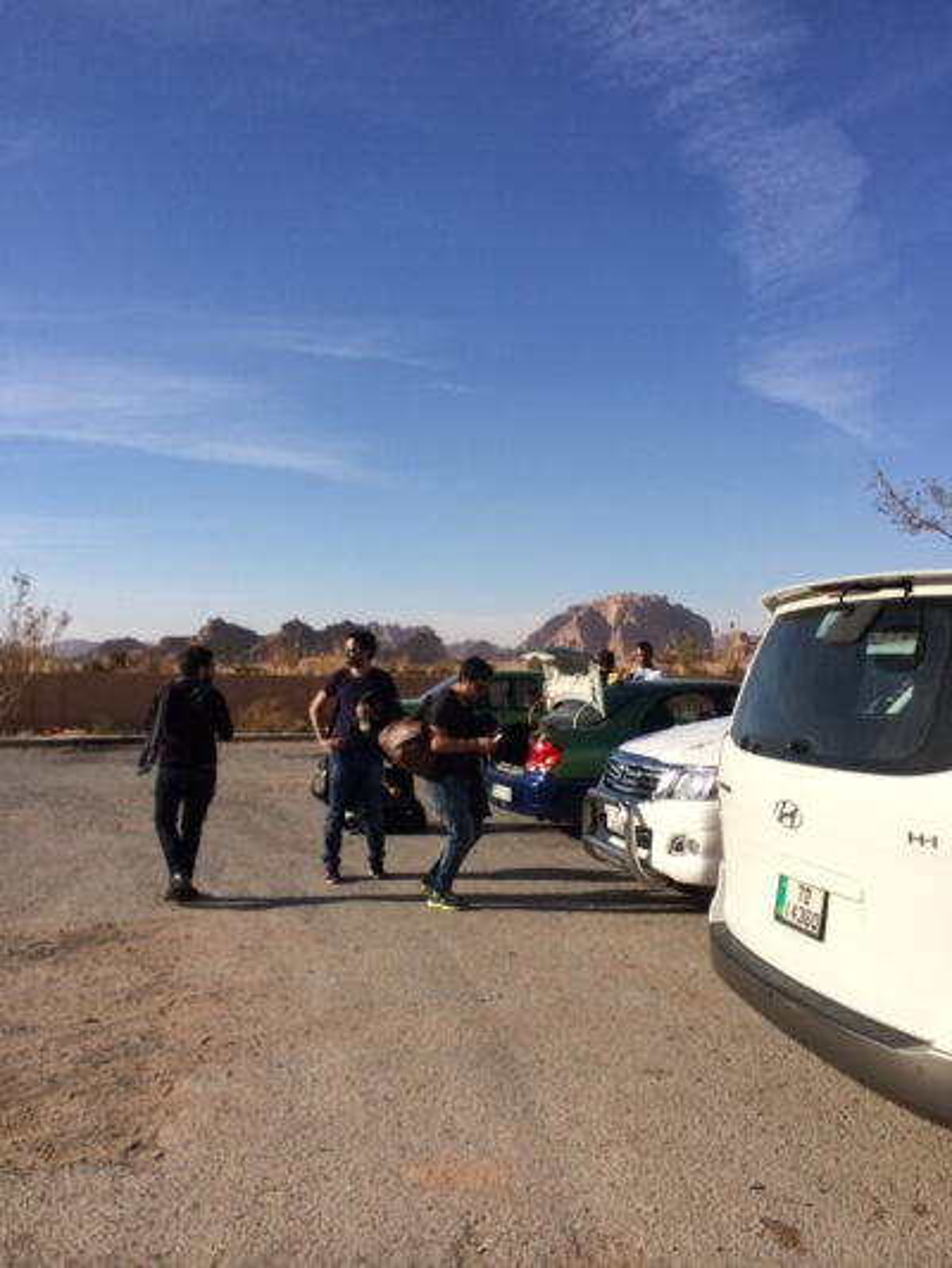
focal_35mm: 30
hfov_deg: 46.8
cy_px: 634
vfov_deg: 60.0
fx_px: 1100
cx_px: 476
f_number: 2.2
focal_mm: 4.12
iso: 40
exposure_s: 1/2740
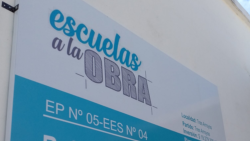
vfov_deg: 24.3
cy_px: 121
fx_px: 318
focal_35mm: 48
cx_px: 165
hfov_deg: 42.4
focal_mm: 3.6
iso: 40
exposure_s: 1/908
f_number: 1.9
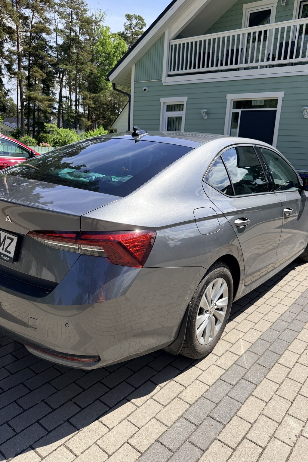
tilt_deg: -11.4
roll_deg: -4.0
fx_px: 334
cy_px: 231
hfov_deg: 49.6
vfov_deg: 69.4
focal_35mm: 26
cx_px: 152
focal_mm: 6.76
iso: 100
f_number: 1.78
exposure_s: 1/4673
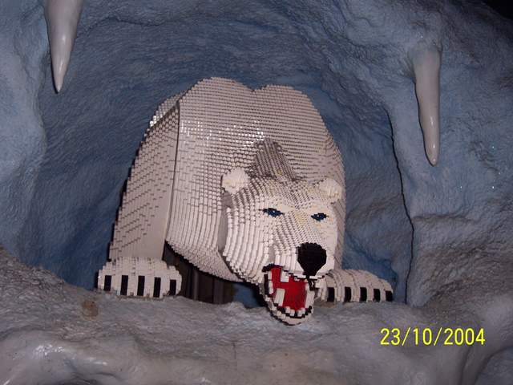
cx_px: 256
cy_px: 192
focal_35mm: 51
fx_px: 756
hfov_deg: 37.5
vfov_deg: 28.6
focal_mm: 10.7
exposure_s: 1/30
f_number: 3.4
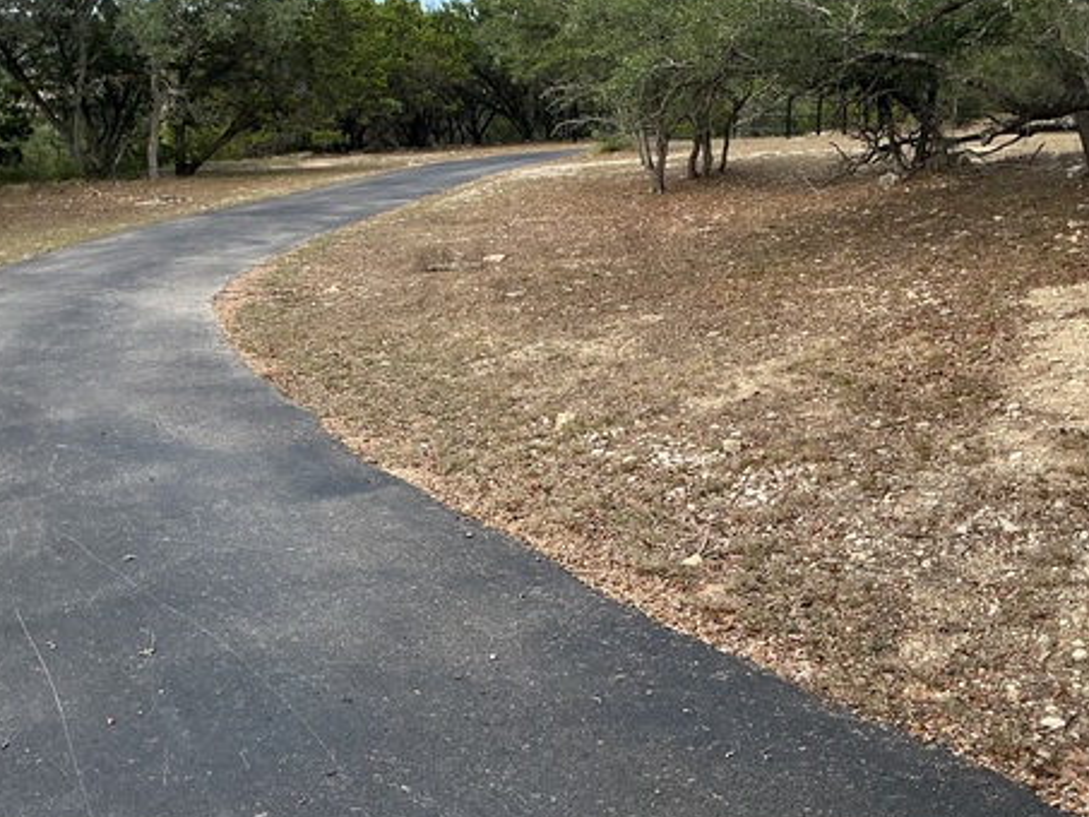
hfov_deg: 45.8
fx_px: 1290
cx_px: 522
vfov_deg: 34.8
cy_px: 272
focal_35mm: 41
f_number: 1.8
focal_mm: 3
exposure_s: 1/412
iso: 25
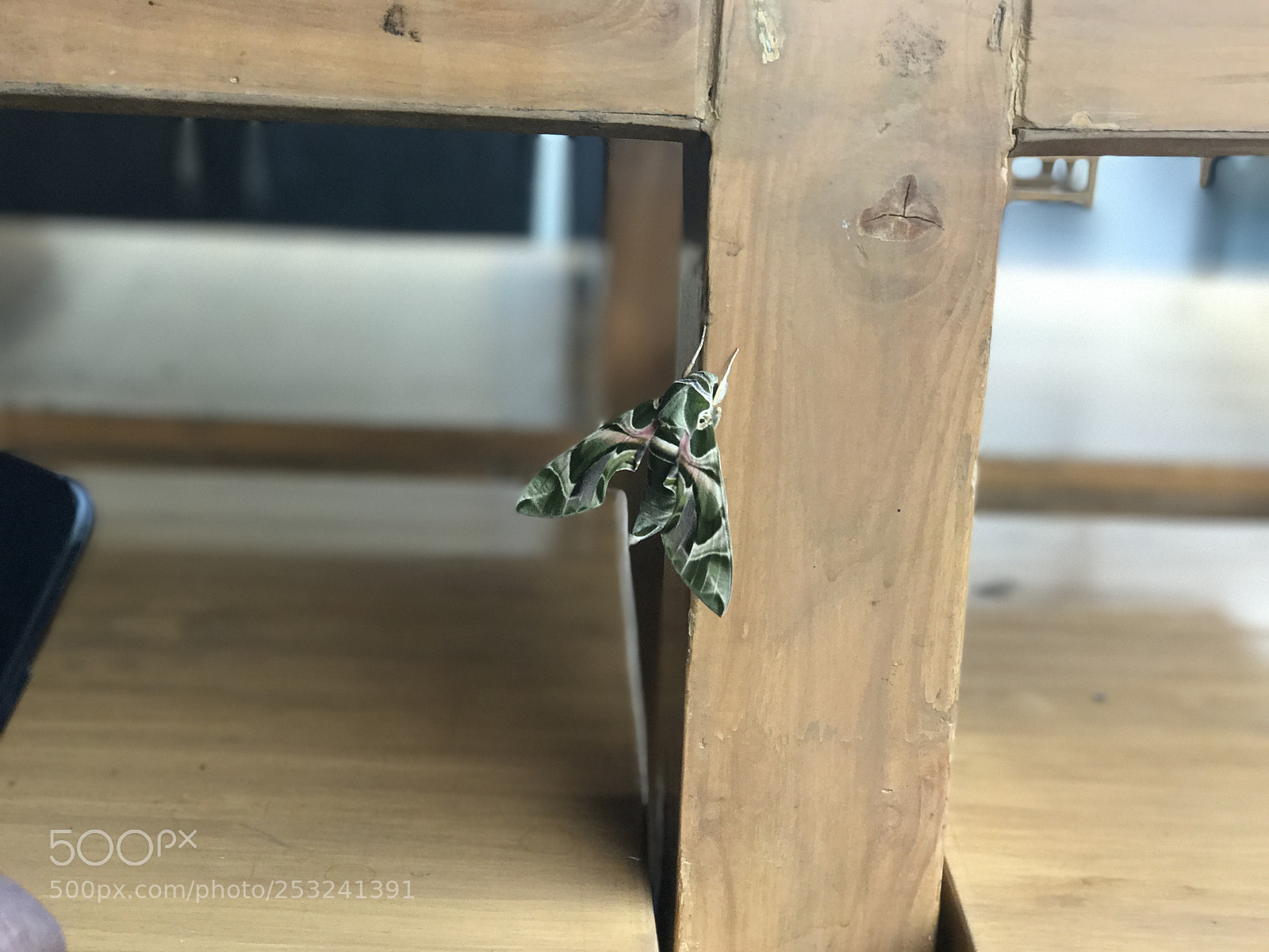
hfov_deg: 33.8
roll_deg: -3.1
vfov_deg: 25.7
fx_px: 2090
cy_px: 476
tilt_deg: -18.0
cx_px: 634
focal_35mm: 57
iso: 125
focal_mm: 6.6
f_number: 2.8
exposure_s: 1/93
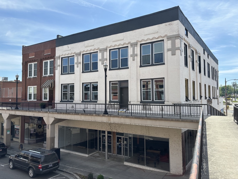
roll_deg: +0.0
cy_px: 90
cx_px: 119
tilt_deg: +3.5
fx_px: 179
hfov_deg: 67.3
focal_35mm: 26
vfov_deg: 53.1
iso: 50
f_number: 1.6
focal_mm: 5.96
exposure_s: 1/2513
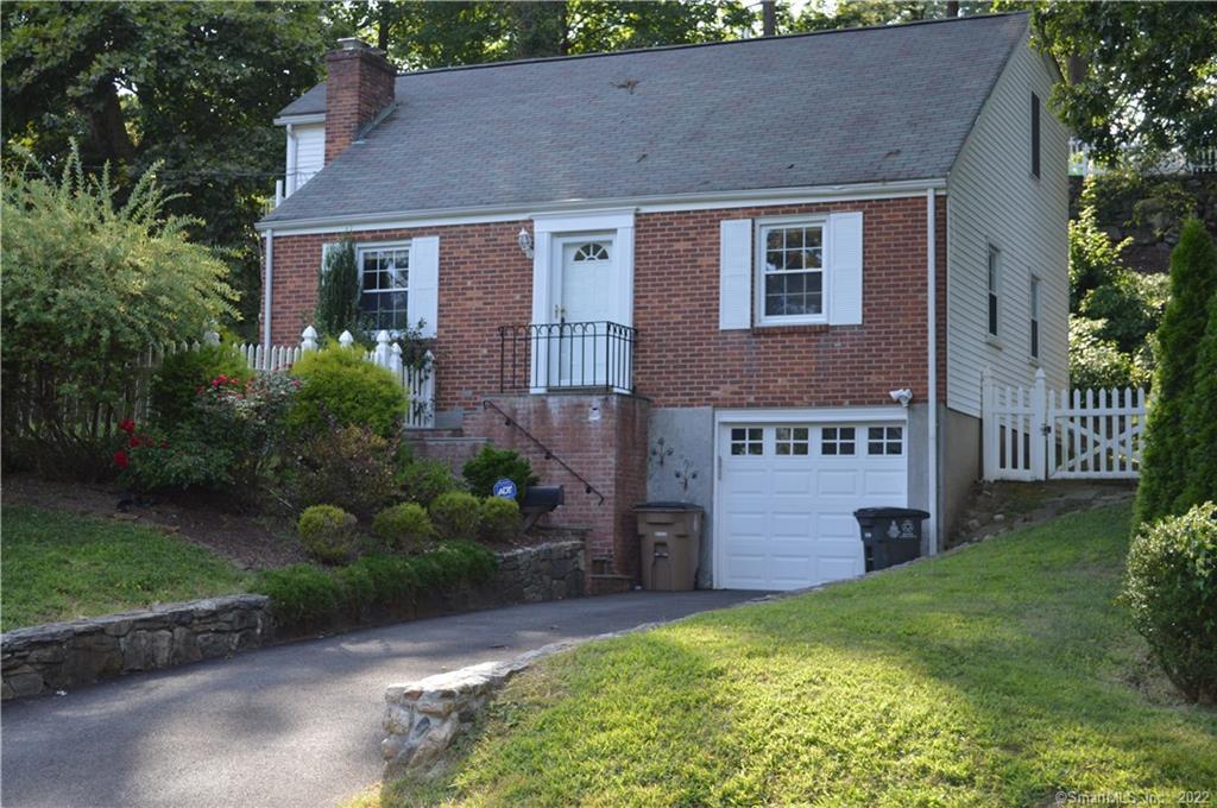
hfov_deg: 36.9
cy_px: 404
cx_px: 608
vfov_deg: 25.0
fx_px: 1823
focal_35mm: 54
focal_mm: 36
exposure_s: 1/800
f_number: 5
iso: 800
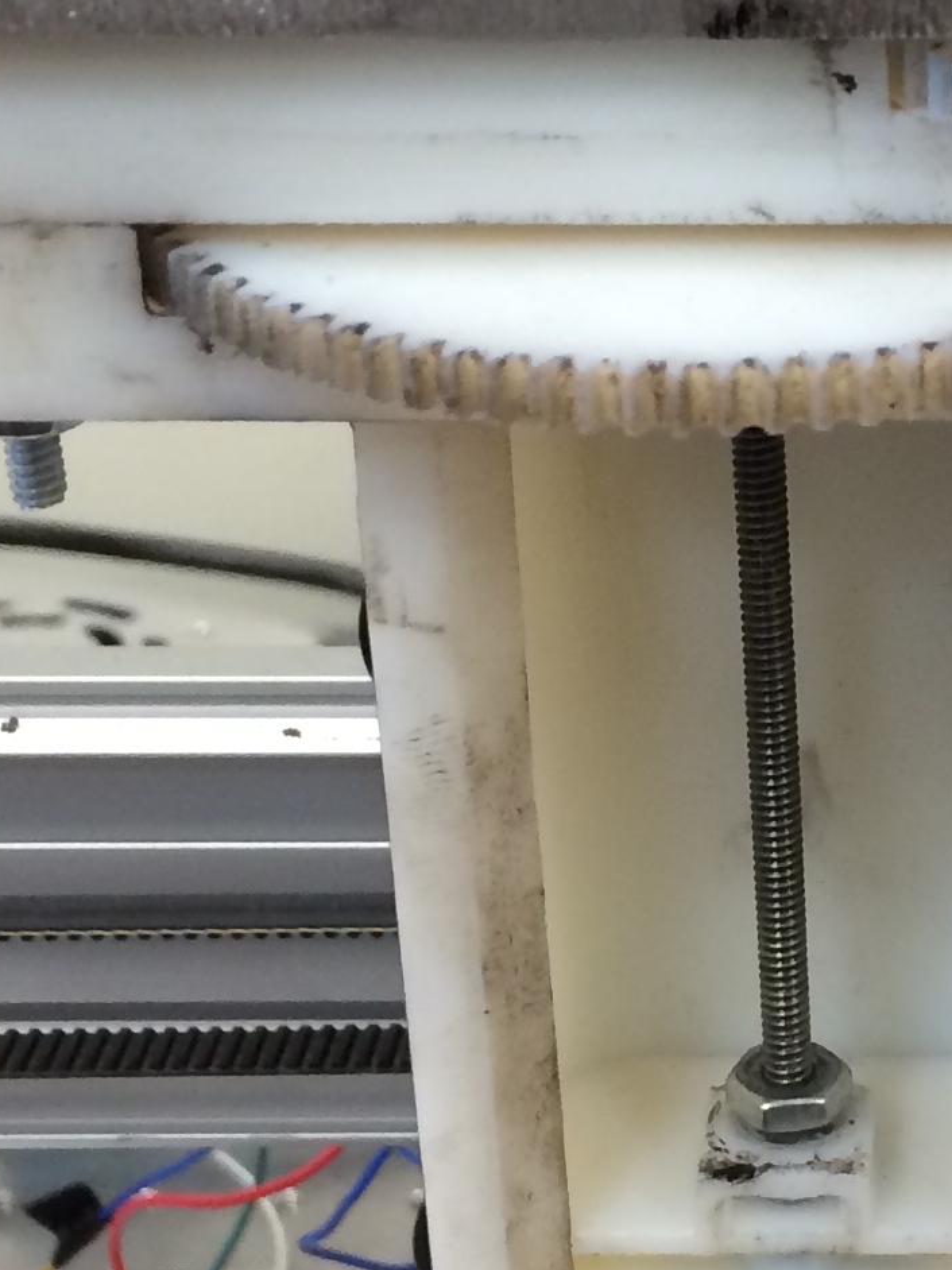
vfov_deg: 18.9
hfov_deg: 13.8
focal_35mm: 104
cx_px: 1118
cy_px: 669
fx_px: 3815
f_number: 2.2
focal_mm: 4.12
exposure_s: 1/30
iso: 64
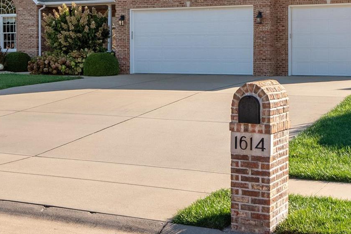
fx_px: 663
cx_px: 167
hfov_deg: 29.7
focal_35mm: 68
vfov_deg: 19.8
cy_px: 51
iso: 400
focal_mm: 18
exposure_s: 1/250
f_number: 10
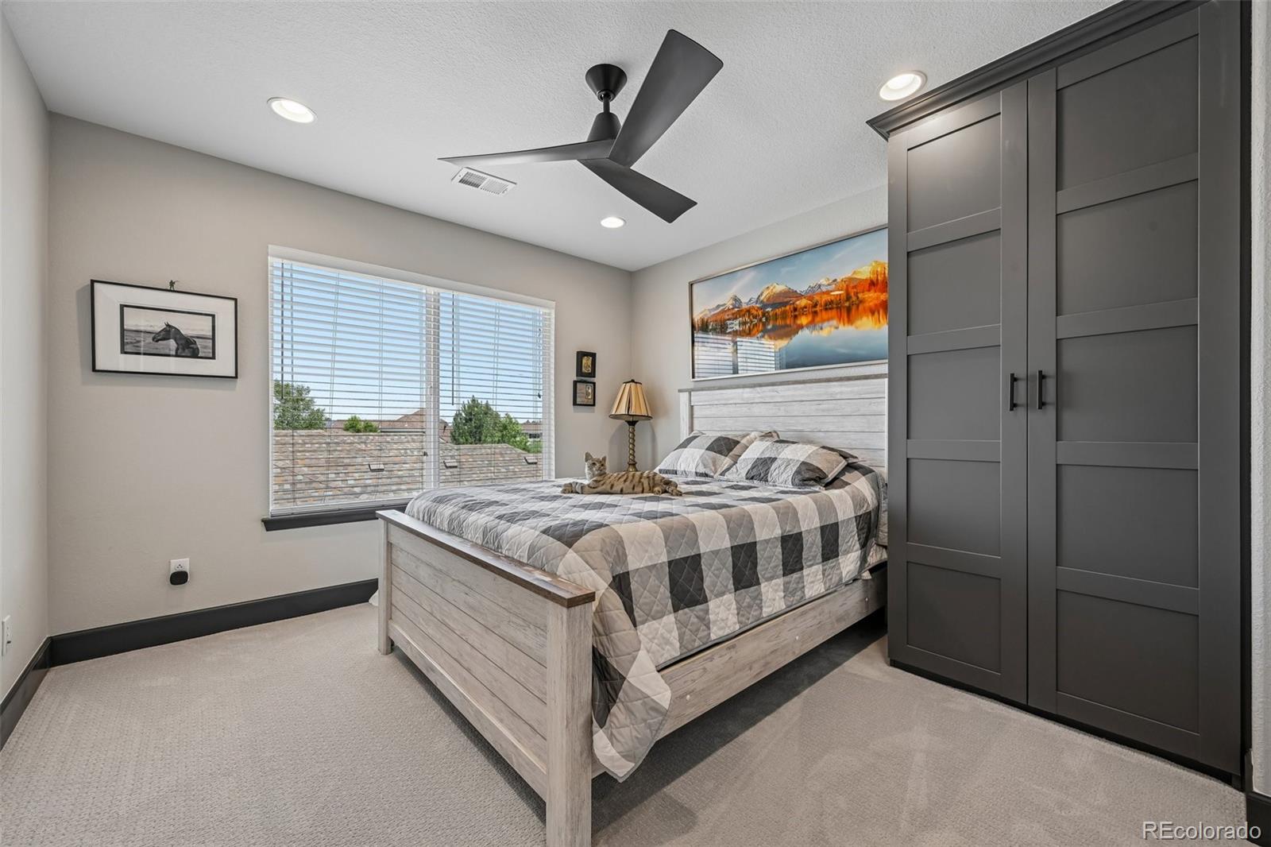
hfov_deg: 104.3
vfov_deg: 81.2
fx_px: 494
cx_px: 636
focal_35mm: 14
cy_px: 424
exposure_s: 1/15
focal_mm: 14
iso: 110
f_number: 10
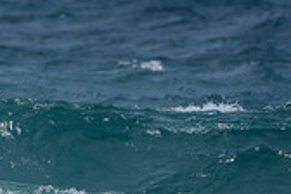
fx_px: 17151
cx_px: -119
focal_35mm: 2122
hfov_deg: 1.0
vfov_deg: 0.6
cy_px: 211
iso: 90
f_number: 5.6
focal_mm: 500
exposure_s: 1/2000
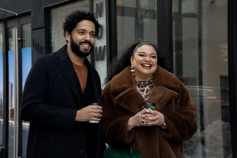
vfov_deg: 16.1
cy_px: 79
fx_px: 560
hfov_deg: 23.9
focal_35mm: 85
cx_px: 118
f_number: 8
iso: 2000
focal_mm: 85
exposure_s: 1/320
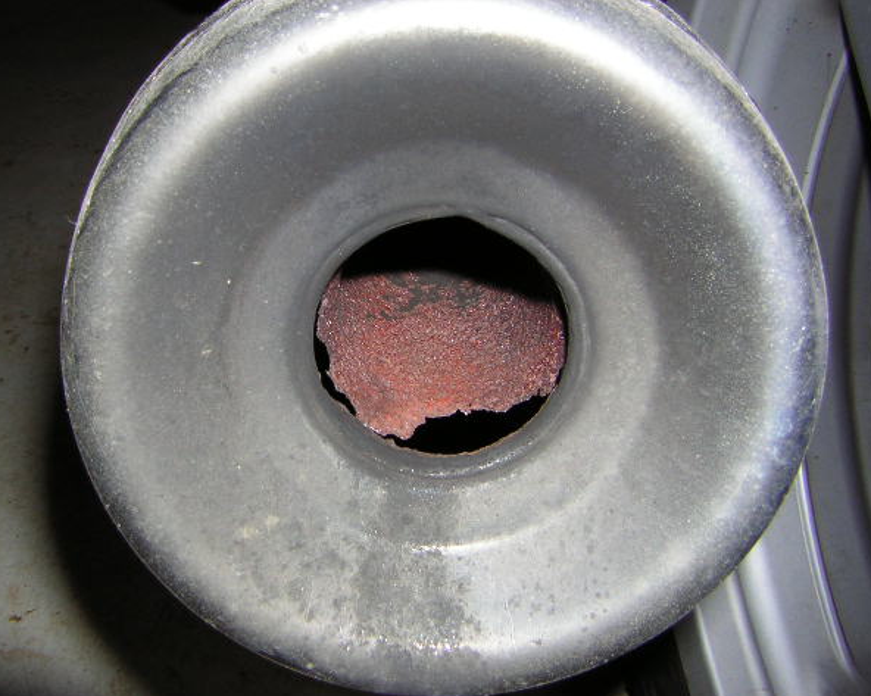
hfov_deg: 47.9
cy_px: 352
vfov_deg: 39.1
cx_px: 409
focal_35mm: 38
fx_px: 979
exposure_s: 1/60.1
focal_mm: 4.7
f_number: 5.2
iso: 50
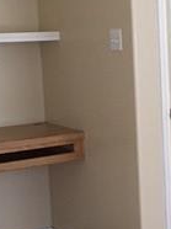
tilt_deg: -9.4
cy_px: 147
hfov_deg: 14.6
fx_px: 660
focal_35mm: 100
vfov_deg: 19.6
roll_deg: +2.0
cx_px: 162
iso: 80
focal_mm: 4.15
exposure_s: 1/17
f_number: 2.2
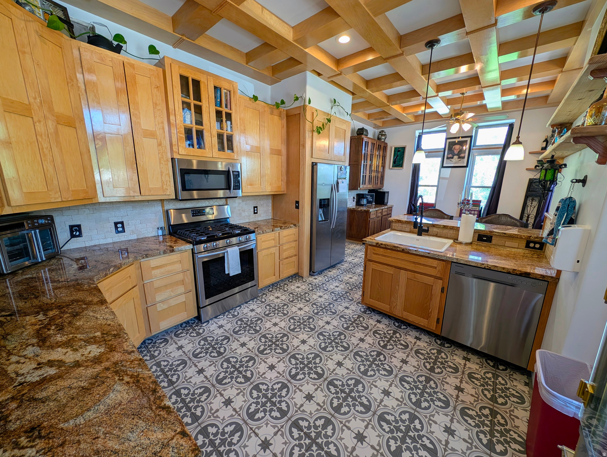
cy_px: 228
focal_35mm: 12
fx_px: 211
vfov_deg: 94.6
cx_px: 304
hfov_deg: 110.5
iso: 44
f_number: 1.95
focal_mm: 2.23
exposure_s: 1/40
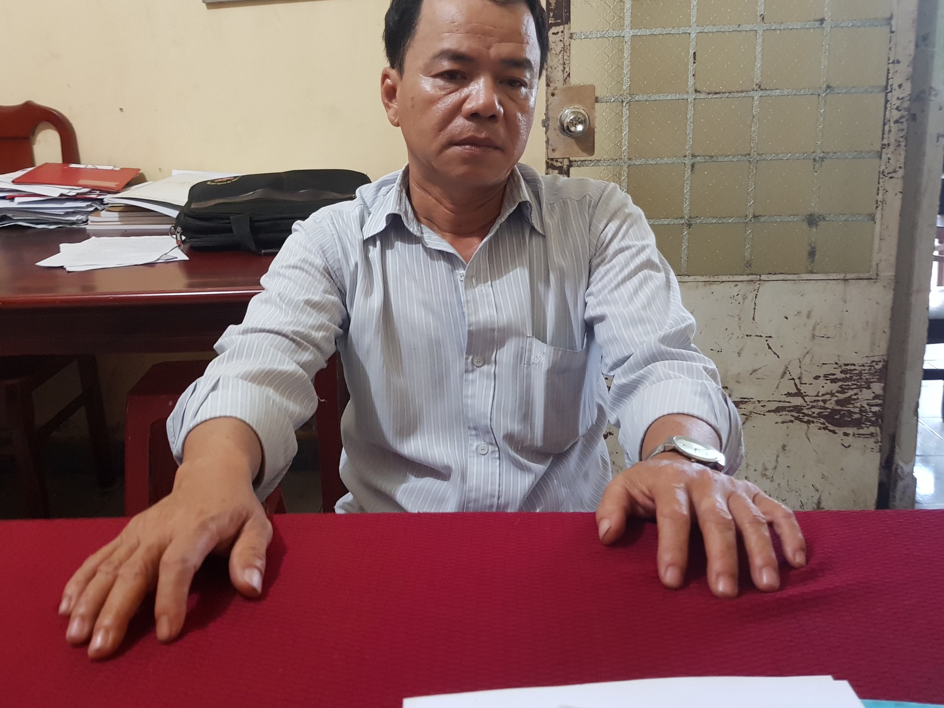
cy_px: 322
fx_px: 818
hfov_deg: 59.8
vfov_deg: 46.7
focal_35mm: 30
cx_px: 427
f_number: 1.7
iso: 200
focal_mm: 4.2
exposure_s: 1/11
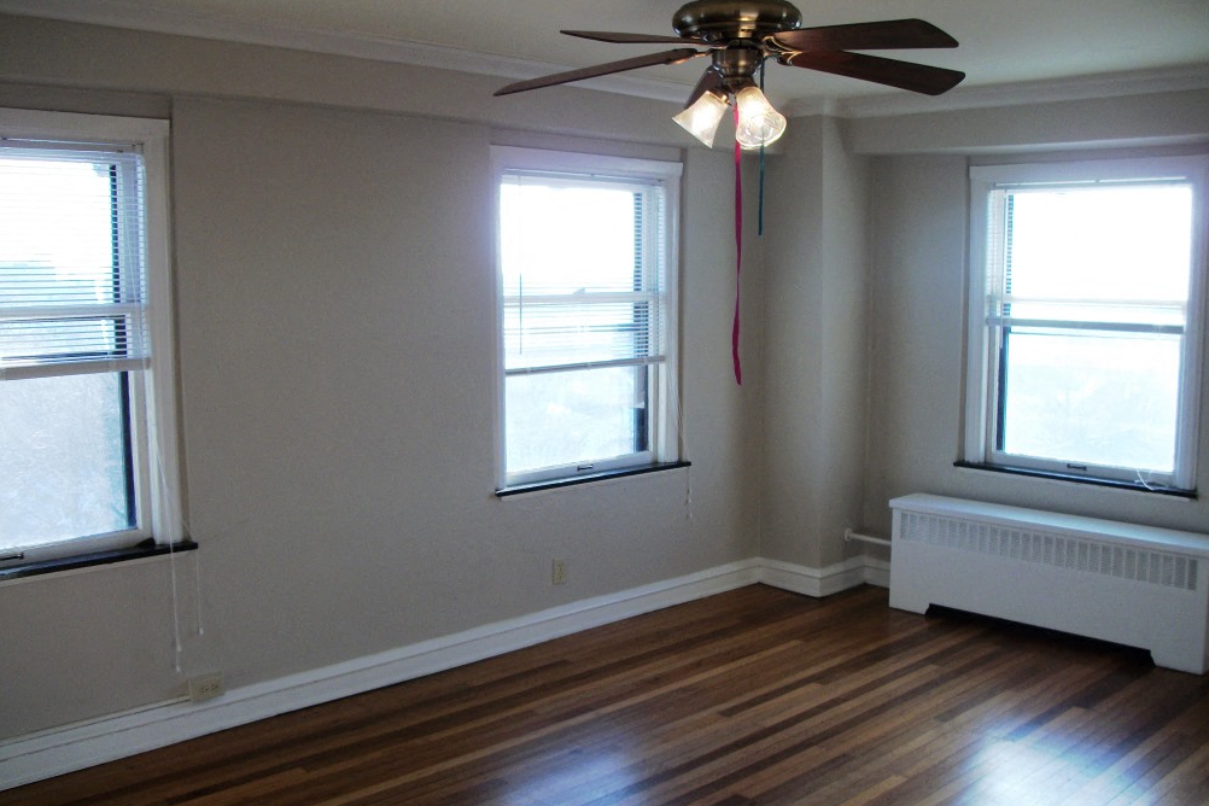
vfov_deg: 38.9
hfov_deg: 55.8
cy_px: 437
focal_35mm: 34
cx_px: 611
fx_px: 1142
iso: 80
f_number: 2.9
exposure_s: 1/125
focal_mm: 5.7
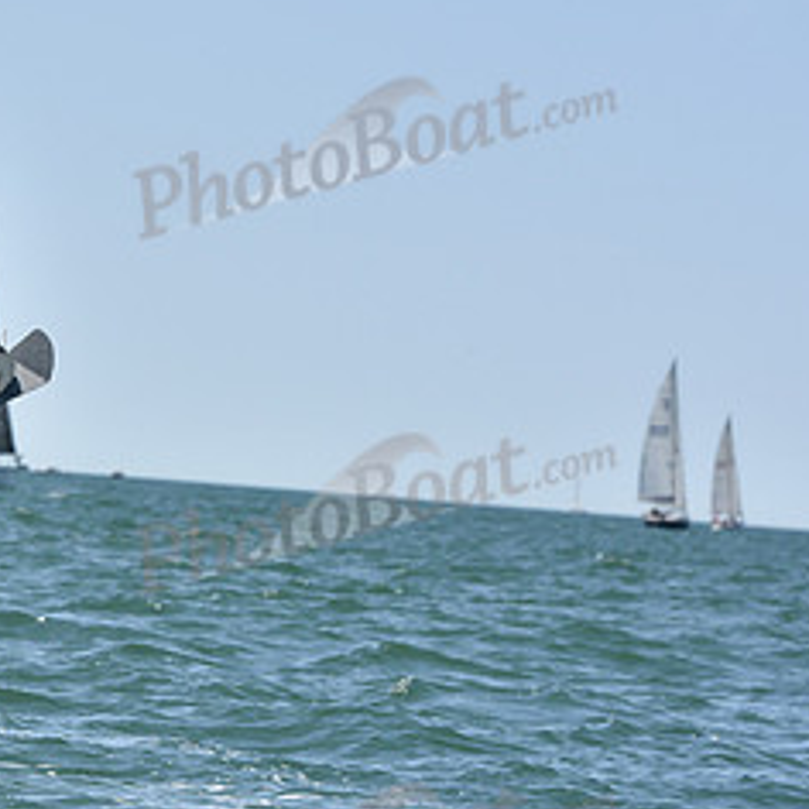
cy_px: 375
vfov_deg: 6.4
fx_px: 7192
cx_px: -41
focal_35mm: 272
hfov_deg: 6.4
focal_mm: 130
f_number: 6.3
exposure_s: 1/800
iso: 320
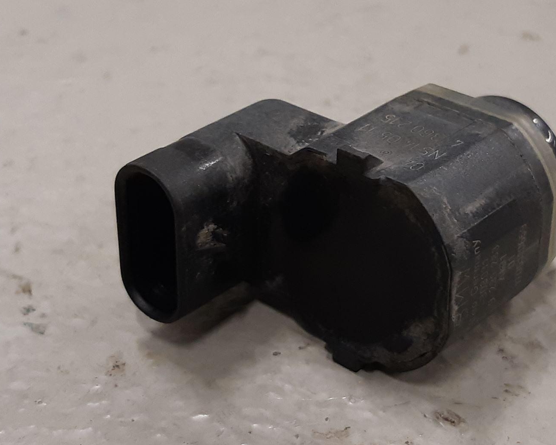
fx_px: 658
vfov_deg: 37.2
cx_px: 345
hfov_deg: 45.4
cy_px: 185
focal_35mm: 40
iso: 125
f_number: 1.7
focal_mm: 3.93
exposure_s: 1/50
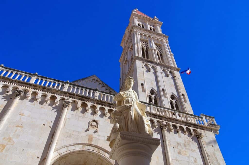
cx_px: 124
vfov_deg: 47.8
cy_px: 82
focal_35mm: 27
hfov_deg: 67.5
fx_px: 186
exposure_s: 1/500
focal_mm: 18
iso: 200
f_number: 9.5
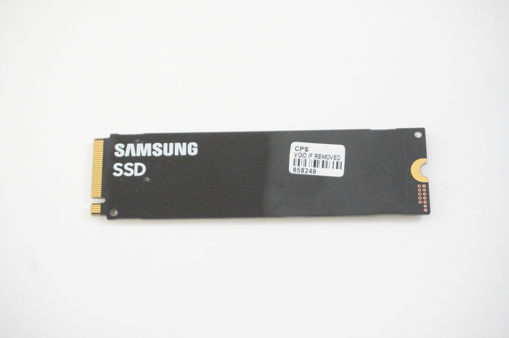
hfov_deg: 27.0
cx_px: 254
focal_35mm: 75
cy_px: 169
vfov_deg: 18.1
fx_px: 1059
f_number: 6.3
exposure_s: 1/250
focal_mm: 50
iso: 10000
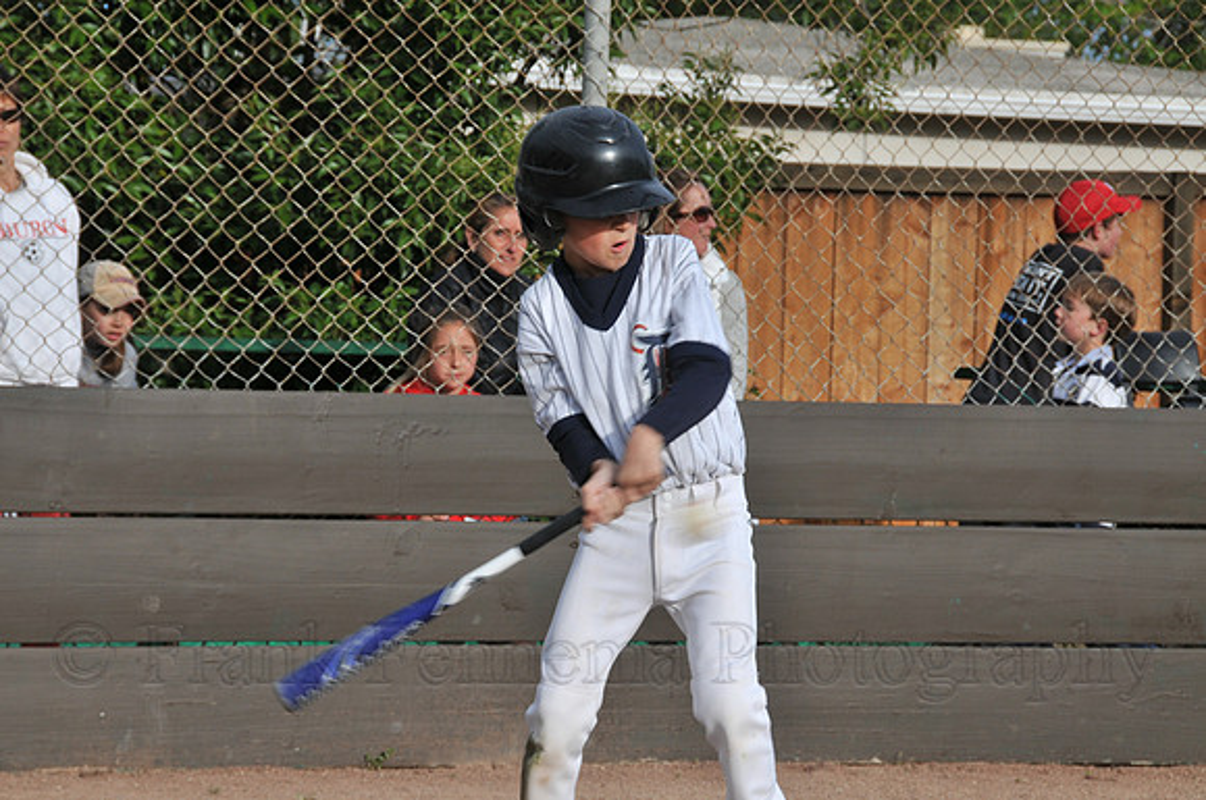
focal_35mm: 180
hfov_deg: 11.4
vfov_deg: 7.6
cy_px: 400
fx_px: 6022
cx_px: 603
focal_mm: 120
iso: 200
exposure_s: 1/250
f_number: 11
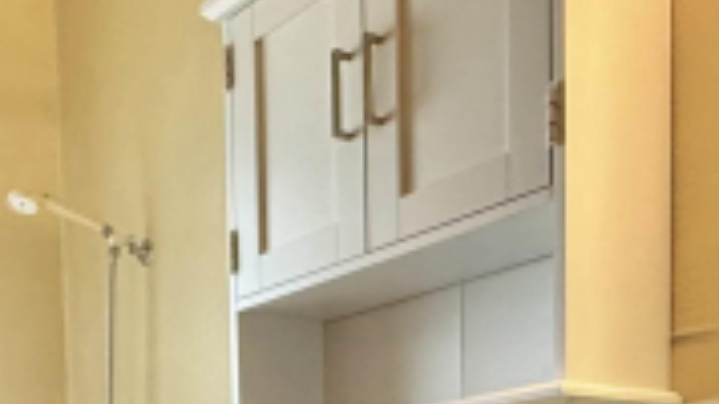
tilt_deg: -3.7
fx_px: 1086
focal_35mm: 57
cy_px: 638
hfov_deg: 35.4
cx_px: 143
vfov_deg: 18.3
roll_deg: +2.0
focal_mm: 2.22
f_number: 2.2
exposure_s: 1/120
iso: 250
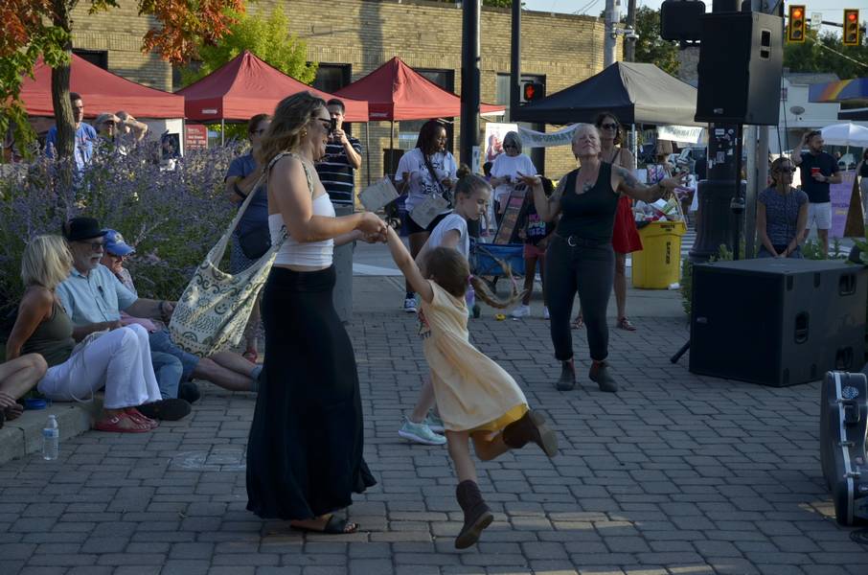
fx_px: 1516
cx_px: 434
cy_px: 288
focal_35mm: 63
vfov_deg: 21.5
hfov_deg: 32.0
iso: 200
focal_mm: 42
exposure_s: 1/640
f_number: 4.8
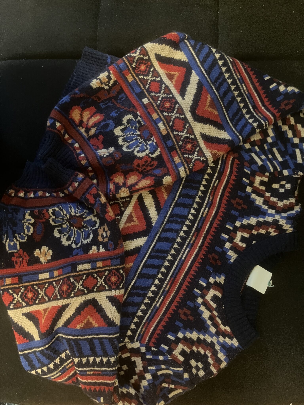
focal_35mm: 28
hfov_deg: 49.7
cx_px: 152
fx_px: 328
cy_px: 202
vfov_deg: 63.4
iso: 640
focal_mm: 3.99
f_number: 1.8
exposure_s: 1/17
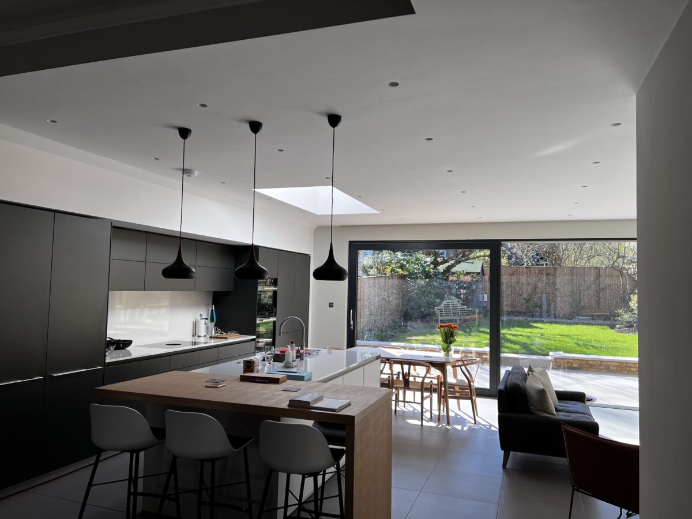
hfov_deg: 67.3
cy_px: 260
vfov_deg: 53.1
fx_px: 520
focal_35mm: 26
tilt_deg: +3.2
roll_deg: -1.3
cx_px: 346
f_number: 1.5
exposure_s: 1/353
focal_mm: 5.7
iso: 50
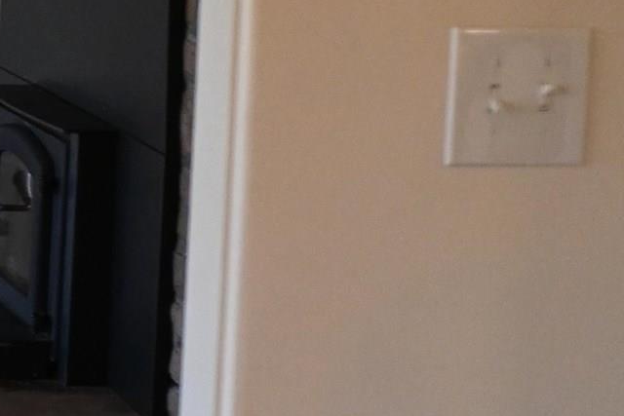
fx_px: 2496
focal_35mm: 144
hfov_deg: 12.5
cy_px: 28
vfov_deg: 9.5
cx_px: -640
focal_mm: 20
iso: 2000
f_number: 2.8
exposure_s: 1/160
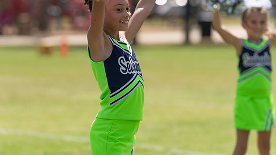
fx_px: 1873
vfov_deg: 4.7
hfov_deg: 8.4
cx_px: 108
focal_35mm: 256
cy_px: 51
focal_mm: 200
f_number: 4
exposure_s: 1/1600
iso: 160
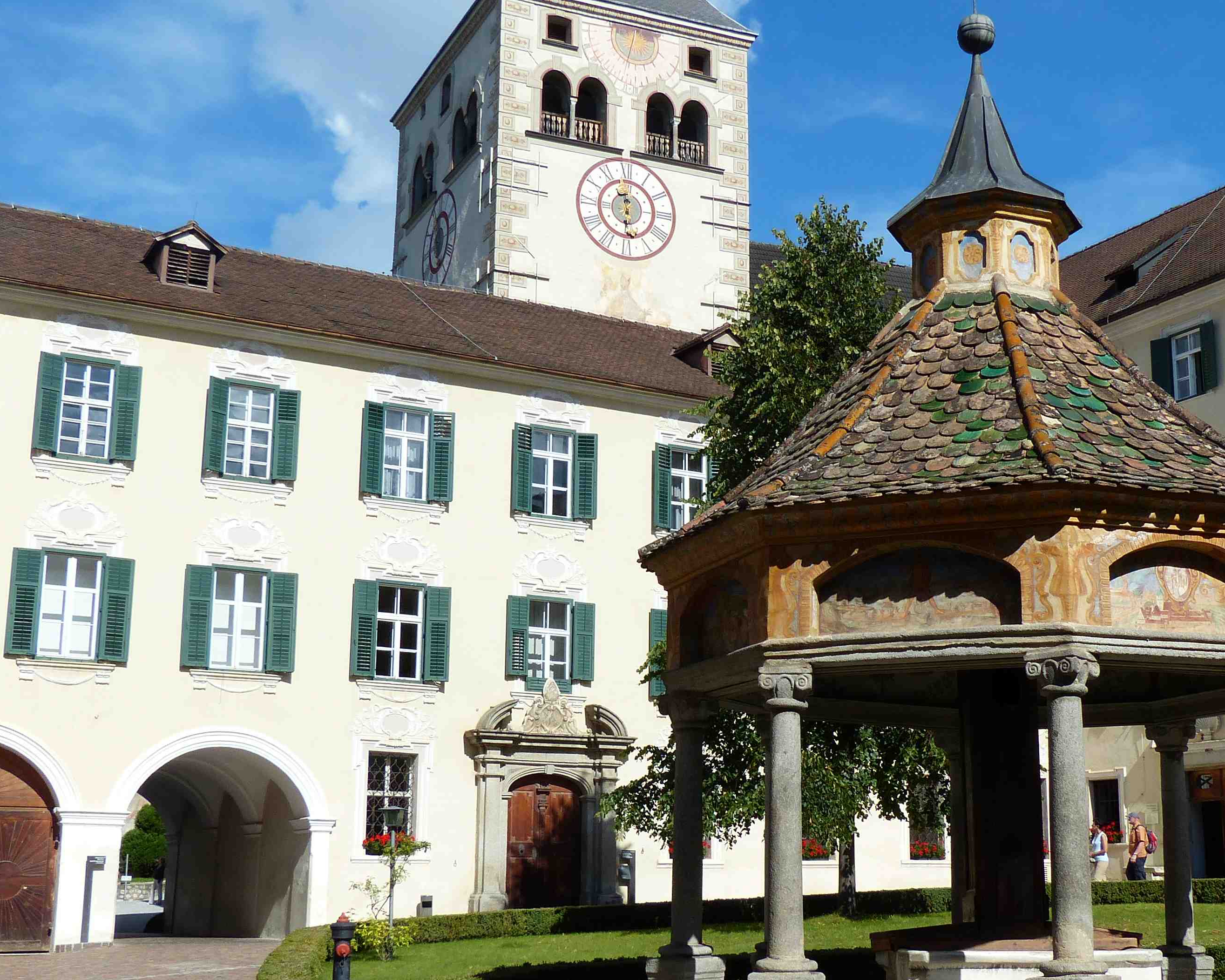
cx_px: 690
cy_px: 534
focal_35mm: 46
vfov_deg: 32.7
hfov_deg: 40.3
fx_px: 1668
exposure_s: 1/1300
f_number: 4
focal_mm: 5.5
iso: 100
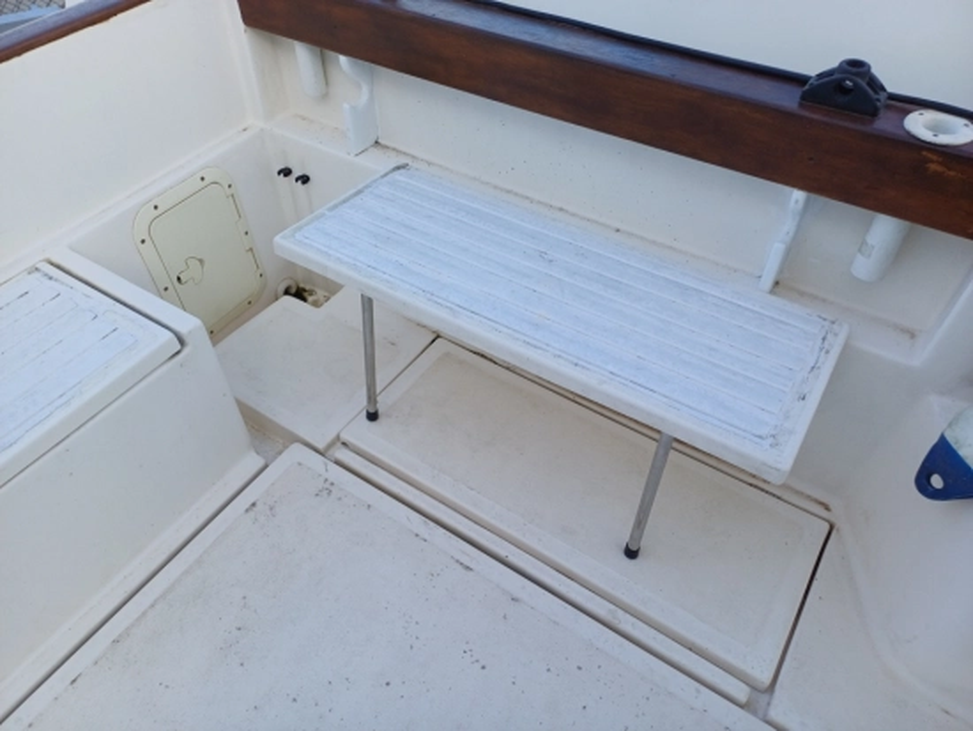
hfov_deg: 69.4
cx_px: 486
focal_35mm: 25
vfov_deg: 54.9
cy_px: 366
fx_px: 703
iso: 50
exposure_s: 1/368
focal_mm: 4.65
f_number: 1.8
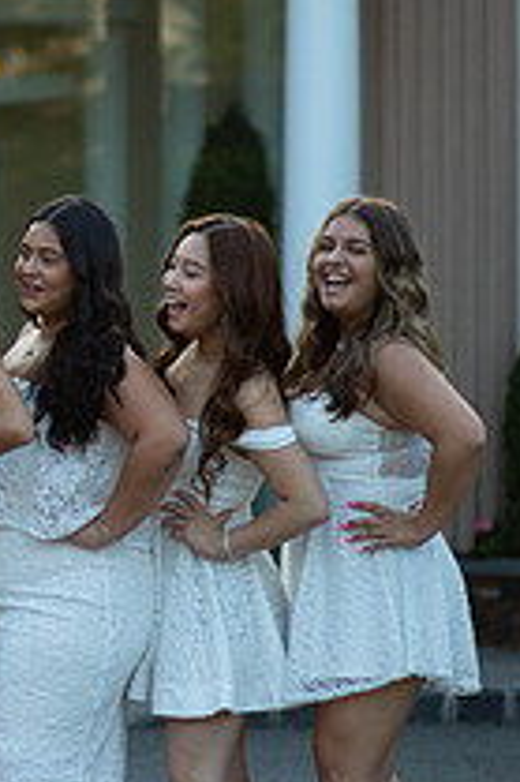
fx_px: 5121
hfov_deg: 5.8
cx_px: -209
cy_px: 412
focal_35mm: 236
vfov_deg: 8.7
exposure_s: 1/1000
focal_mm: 85
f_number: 2
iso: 250
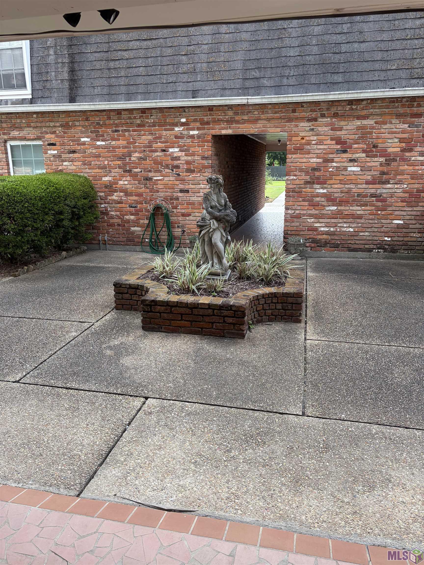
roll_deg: +0.9
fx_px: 425
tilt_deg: -11.0
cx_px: 212
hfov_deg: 53.1
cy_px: 282
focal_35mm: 26
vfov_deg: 67.3
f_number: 1.6
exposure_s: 1/503
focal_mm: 5.96
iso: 50
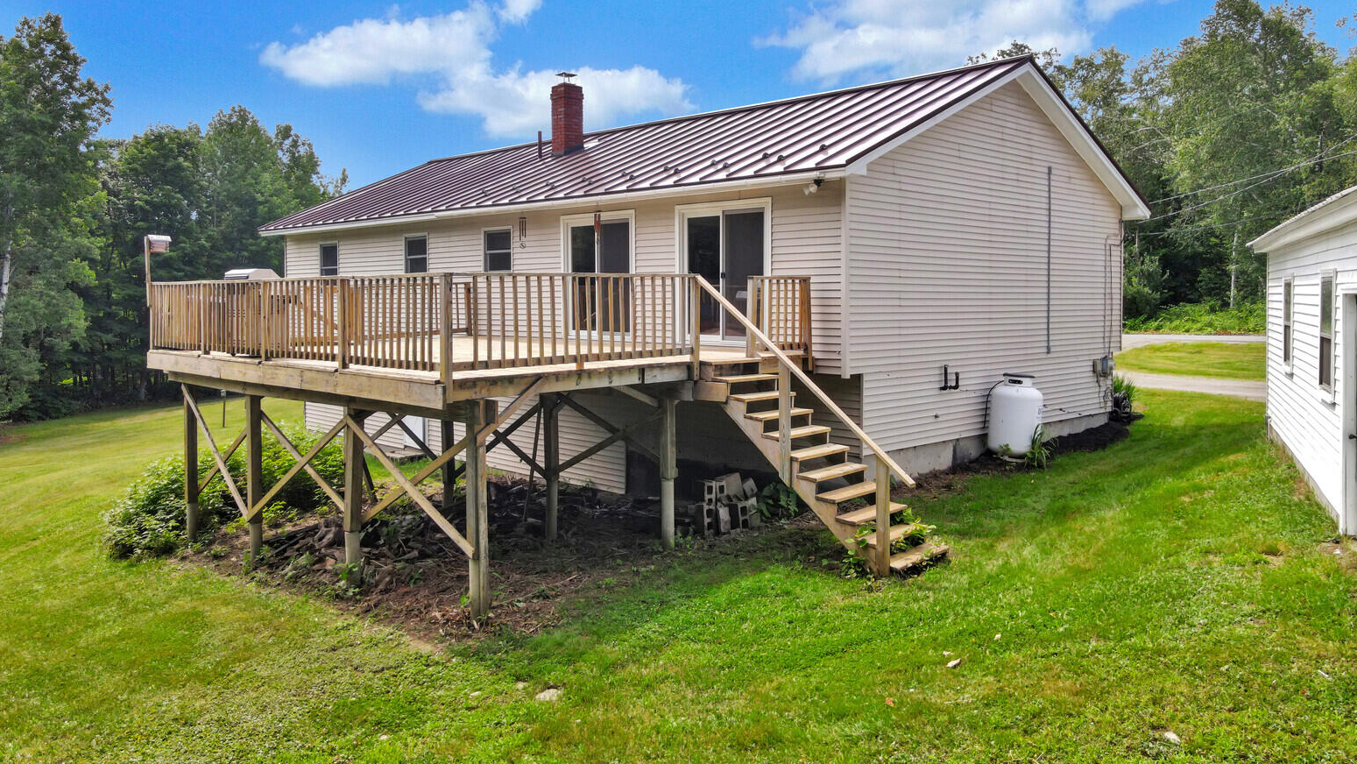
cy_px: 315
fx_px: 972
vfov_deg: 42.8
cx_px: 674
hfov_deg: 69.8
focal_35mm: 27
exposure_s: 1/640
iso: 200
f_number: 2.8
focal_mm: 4.5
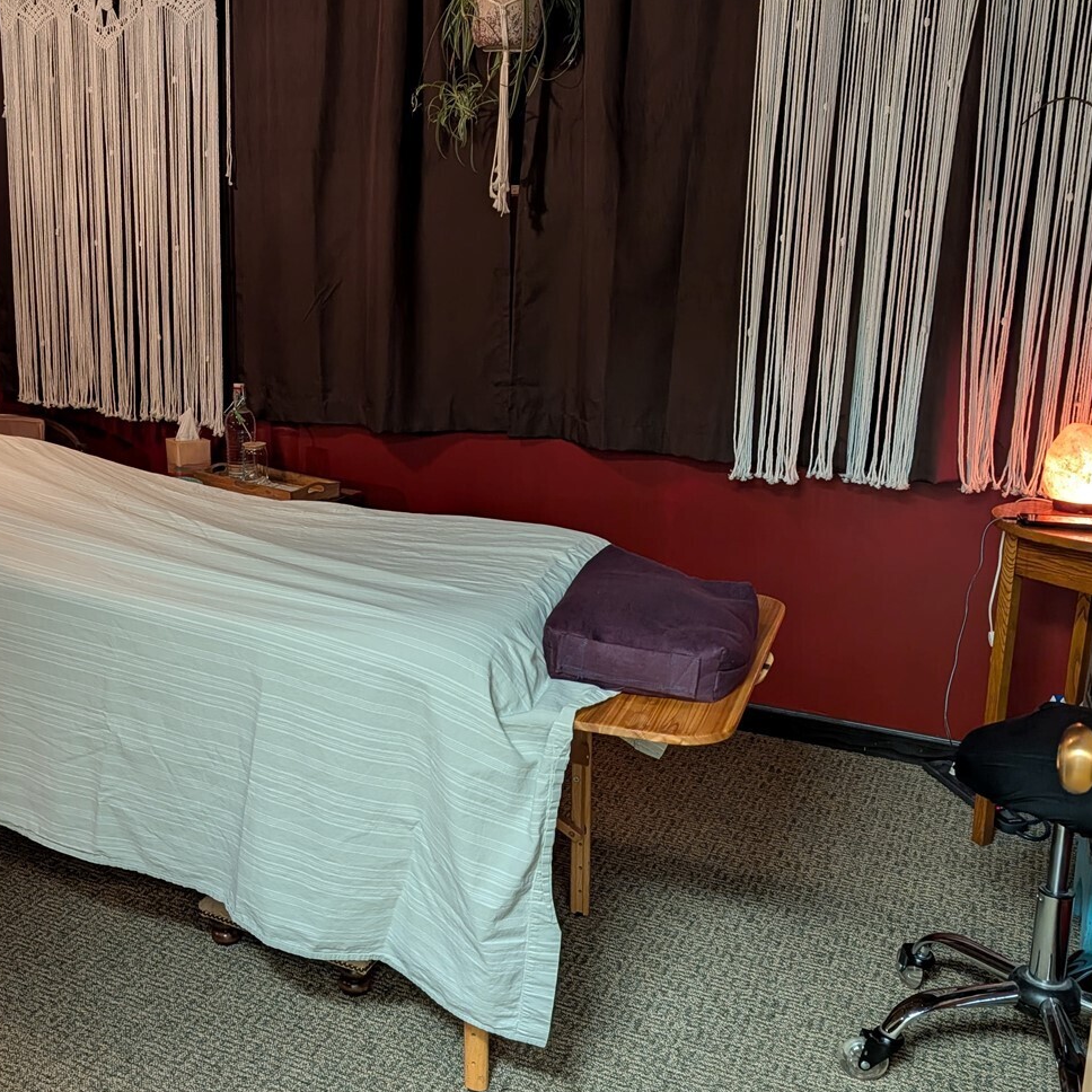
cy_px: 530
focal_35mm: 35
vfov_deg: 47.2
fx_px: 1249
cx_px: 272
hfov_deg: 45.6
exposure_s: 1/24
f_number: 1.68
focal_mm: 6.9
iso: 326
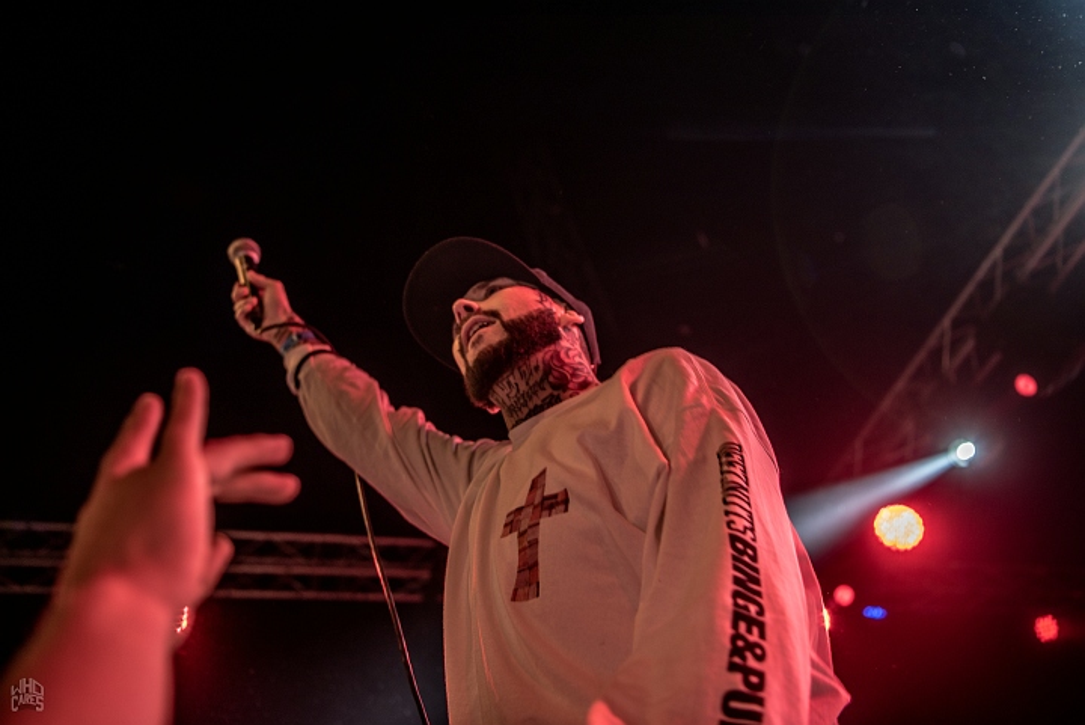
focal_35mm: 34
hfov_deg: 55.8
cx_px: 542
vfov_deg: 38.9
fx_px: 1025
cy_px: 362
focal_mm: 34
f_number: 2.8
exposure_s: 1/80
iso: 160
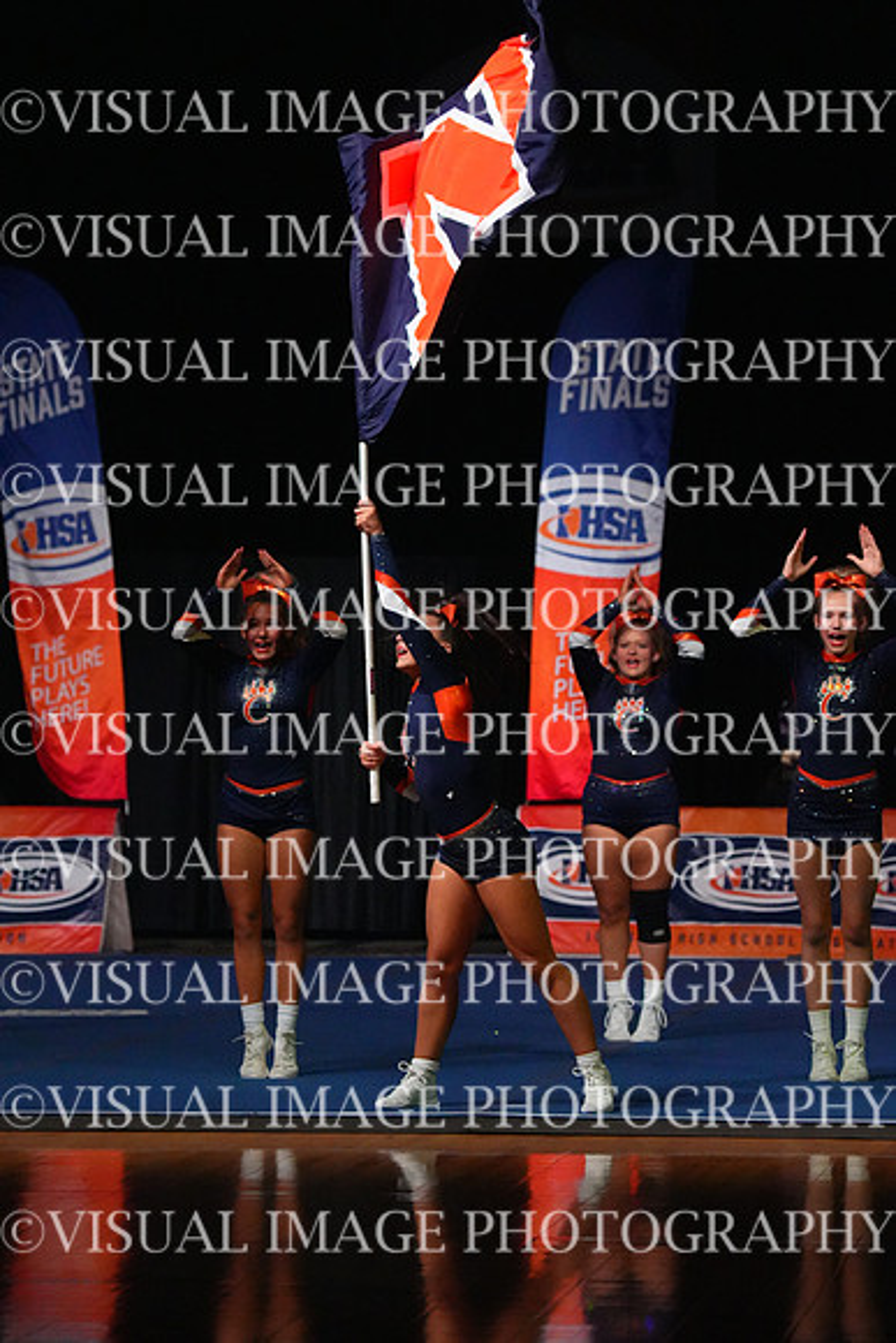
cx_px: 448
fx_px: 5596
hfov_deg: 9.2
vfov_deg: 13.7
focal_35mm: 150
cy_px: 672
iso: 16000
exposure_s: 1/1250
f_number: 5.6
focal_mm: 150
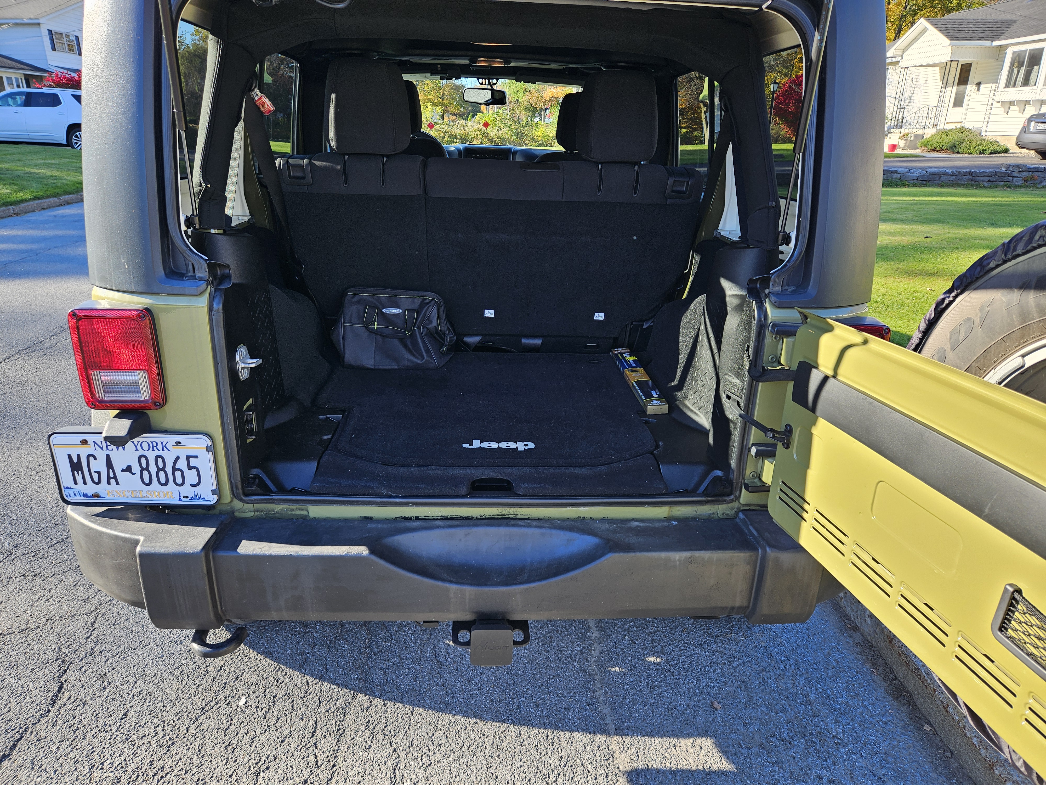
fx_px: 695
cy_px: 392
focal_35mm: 23
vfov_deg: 58.9
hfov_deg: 73.9
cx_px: 523
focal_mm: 5.4
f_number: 1.8
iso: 25
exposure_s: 1/200
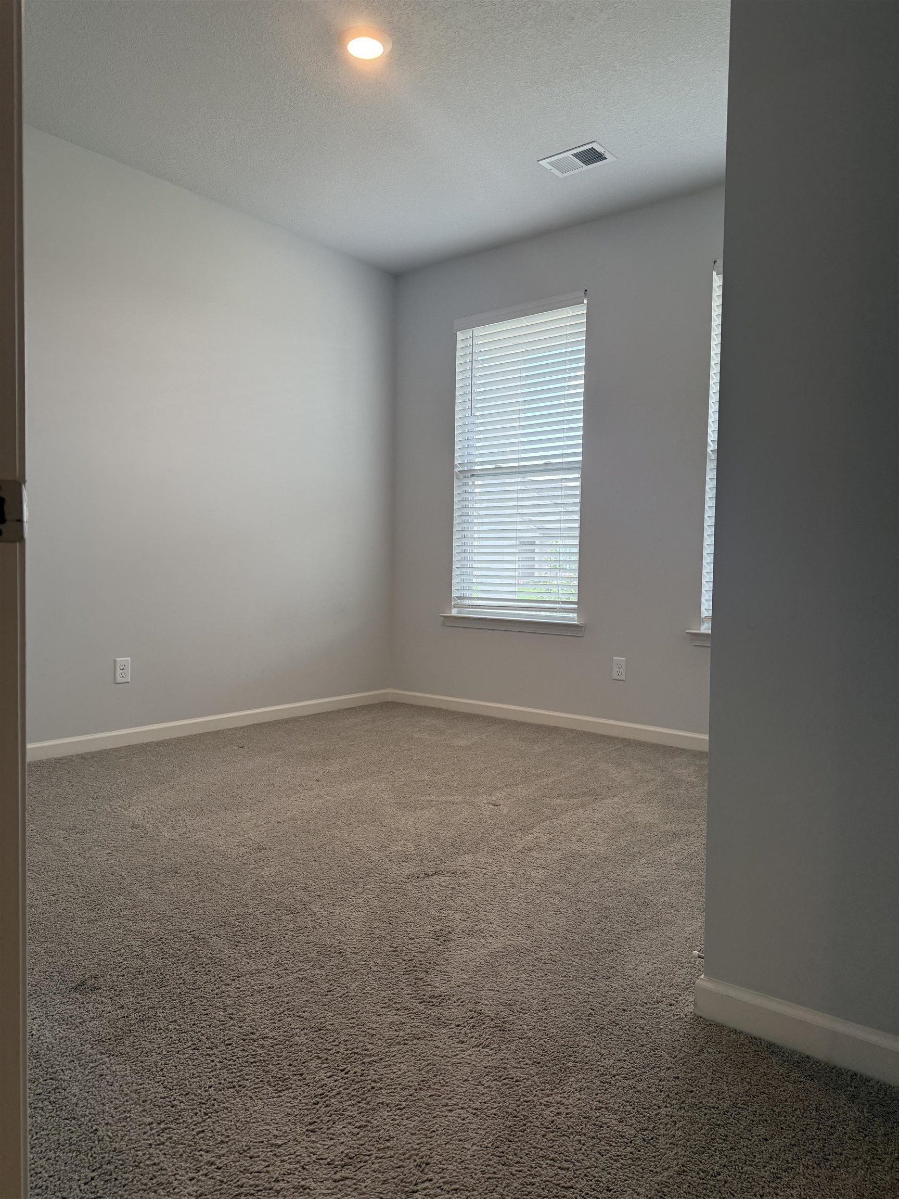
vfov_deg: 71.6
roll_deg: -1.2
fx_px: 831
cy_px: 600
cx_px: 450
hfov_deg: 56.8
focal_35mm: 24
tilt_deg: -2.4
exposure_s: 1/206
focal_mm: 6.76
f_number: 1.78
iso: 200
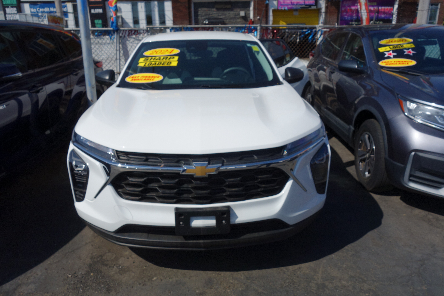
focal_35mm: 28
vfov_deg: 46.4
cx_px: 222
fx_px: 345
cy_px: 148
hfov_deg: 65.5
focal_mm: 10.4
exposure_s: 1/800
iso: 125
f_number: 6.3
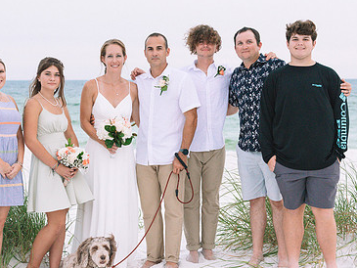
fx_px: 1104
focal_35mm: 107
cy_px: 130
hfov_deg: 18.4
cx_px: 162
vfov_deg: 13.8
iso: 2500
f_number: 5
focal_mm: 70
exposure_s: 1/1600
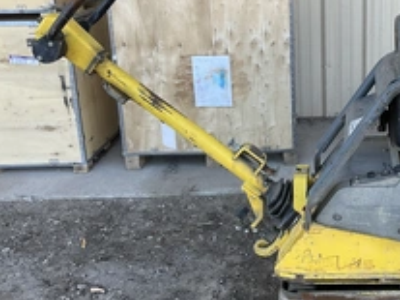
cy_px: 149
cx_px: 336
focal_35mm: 56
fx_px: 647
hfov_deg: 33.1
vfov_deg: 26.1
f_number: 1.8
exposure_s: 1/172
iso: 20
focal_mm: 3
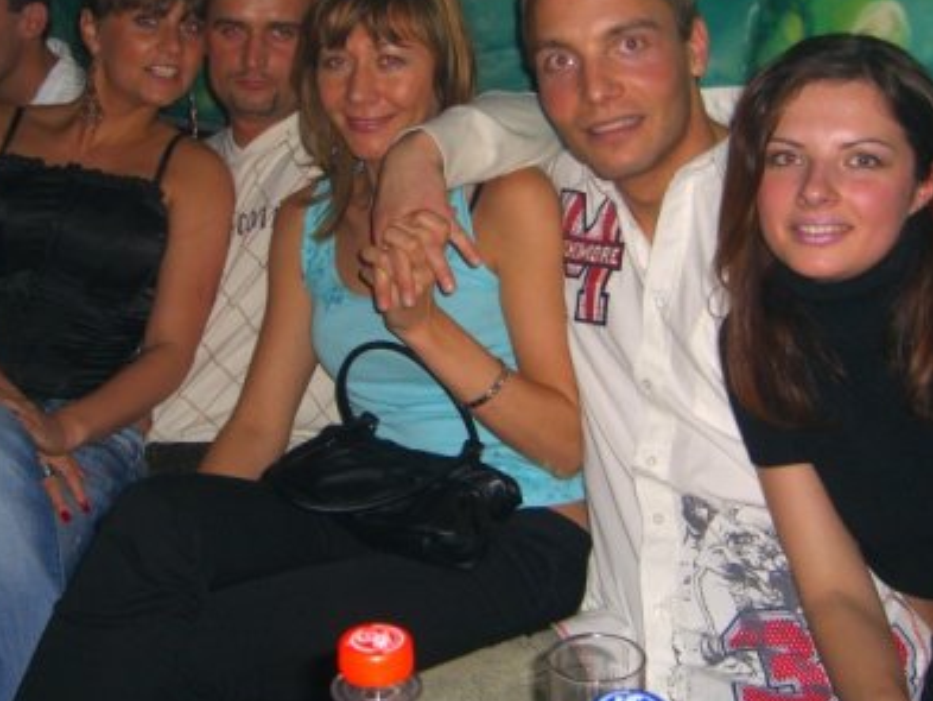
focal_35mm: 58
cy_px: 271
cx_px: 415
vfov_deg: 25.2
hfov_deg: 33.2
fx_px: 1564
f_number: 2.8
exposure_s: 1/60
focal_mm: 7.9
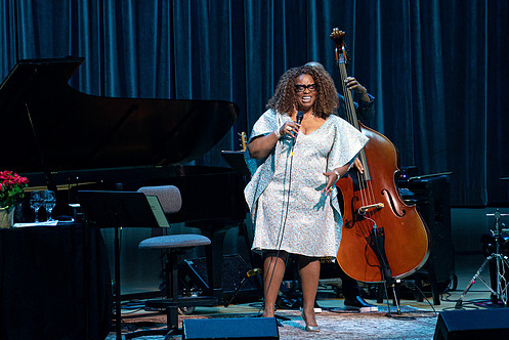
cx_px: 137
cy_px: 166
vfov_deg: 4.2
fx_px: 4626
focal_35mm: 327
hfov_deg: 6.3
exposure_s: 1/250
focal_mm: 200
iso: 2500
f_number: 6.3
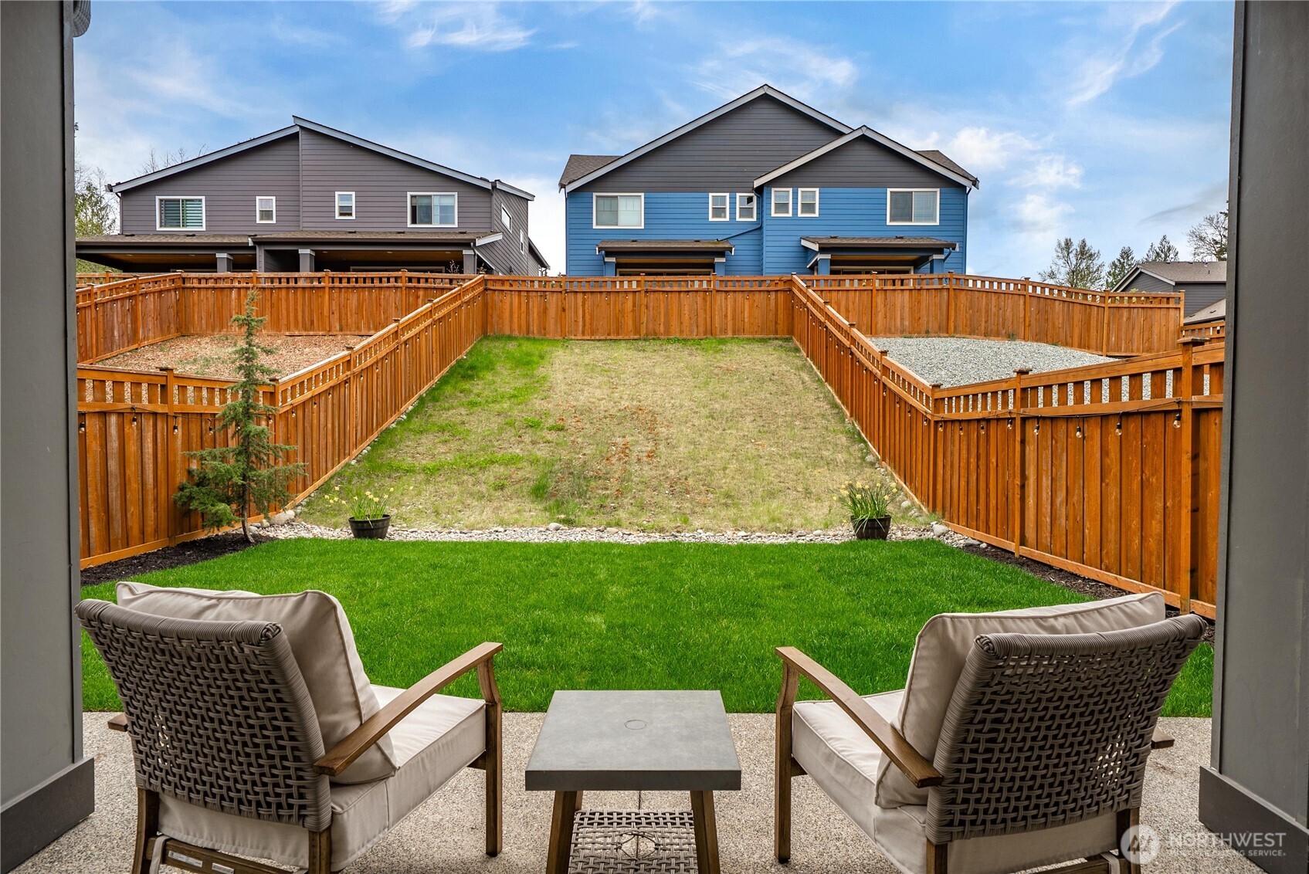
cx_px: 654
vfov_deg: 67.4
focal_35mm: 18
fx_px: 655
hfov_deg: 90.0
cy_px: 437
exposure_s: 1/60
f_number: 7.1
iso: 80
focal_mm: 18
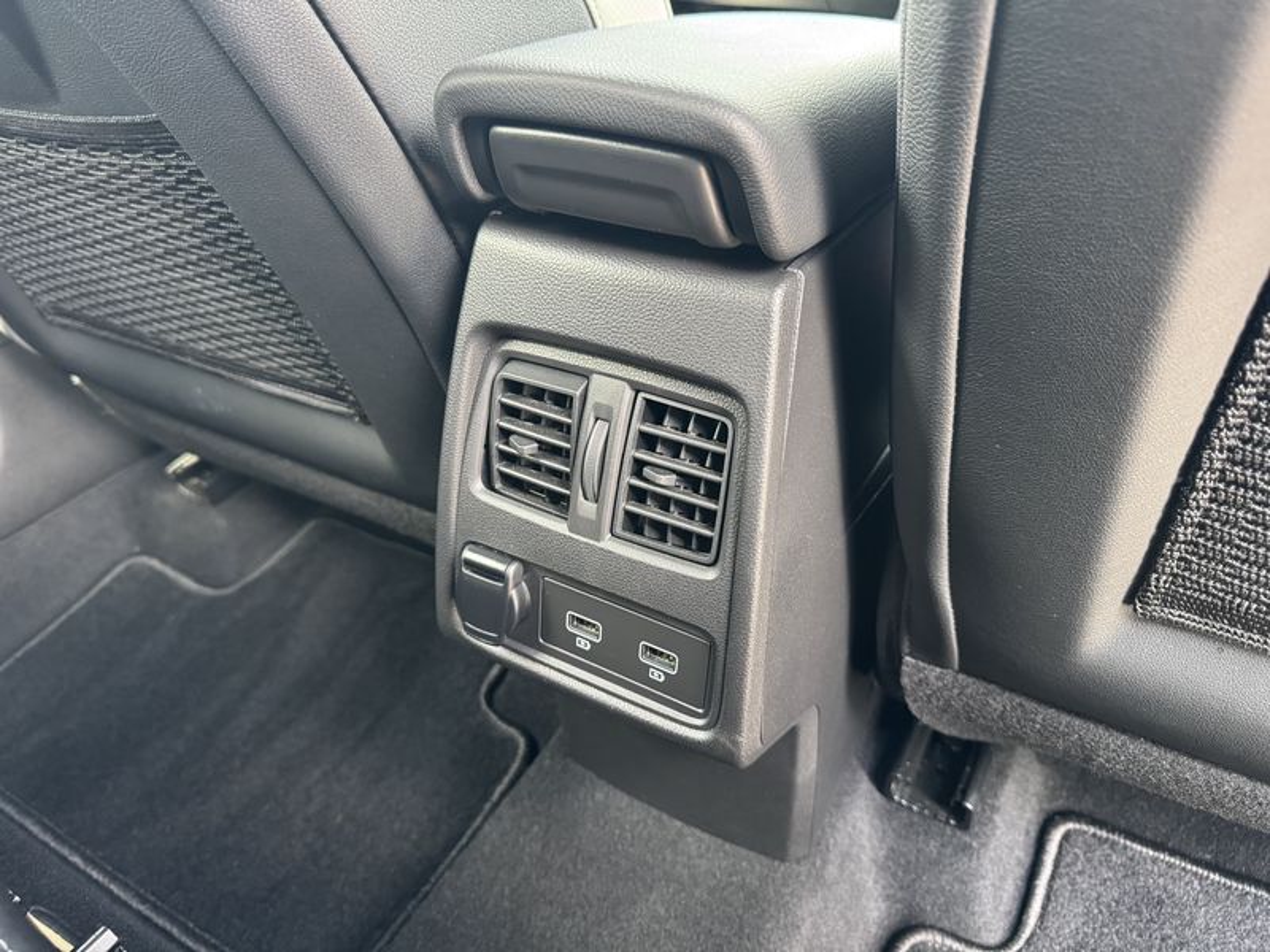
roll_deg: +6.6
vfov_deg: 56.8
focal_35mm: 24
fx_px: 881
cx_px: 635
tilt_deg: -42.7
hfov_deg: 71.6
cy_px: 476
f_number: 1.78
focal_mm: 6.76
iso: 640
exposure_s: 1/60
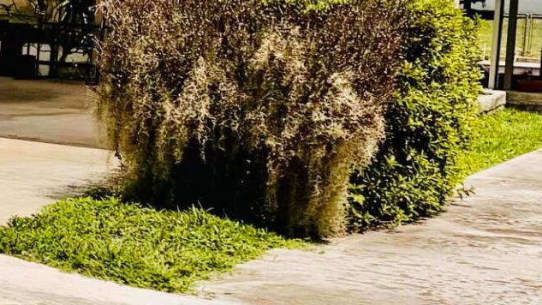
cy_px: 56
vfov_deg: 10.2
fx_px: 1710
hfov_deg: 14.1
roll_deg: -1.8
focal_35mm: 119
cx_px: -641
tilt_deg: -4.3
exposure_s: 1/14286
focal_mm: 6.76
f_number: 1.78
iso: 80
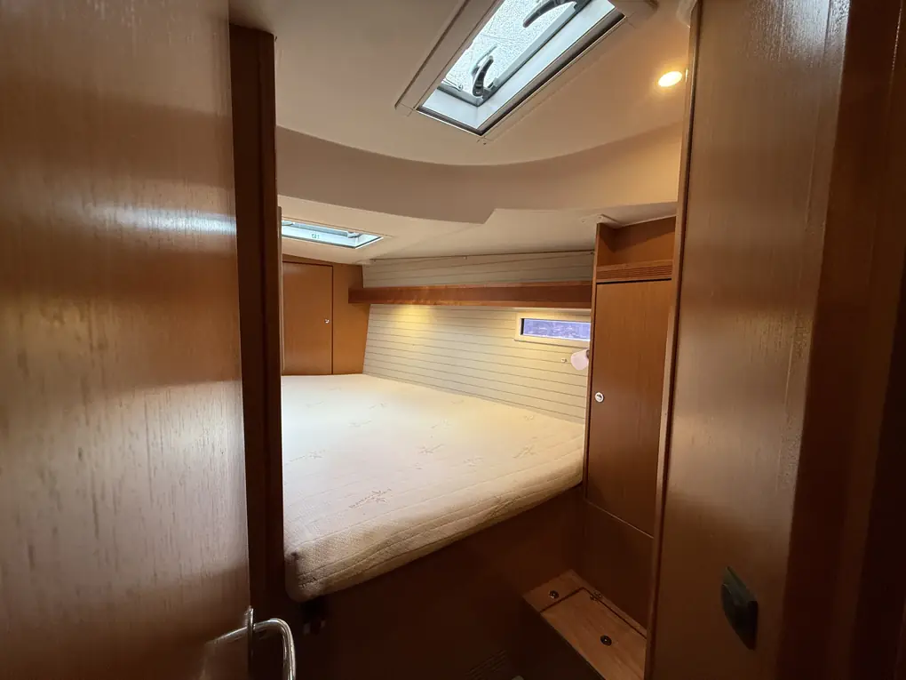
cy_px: 340
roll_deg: -0.2
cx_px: 453
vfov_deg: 85.7
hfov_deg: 102.1
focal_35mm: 14
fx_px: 366
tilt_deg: -5.5
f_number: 2.2
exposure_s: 1/99
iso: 250
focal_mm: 2.22
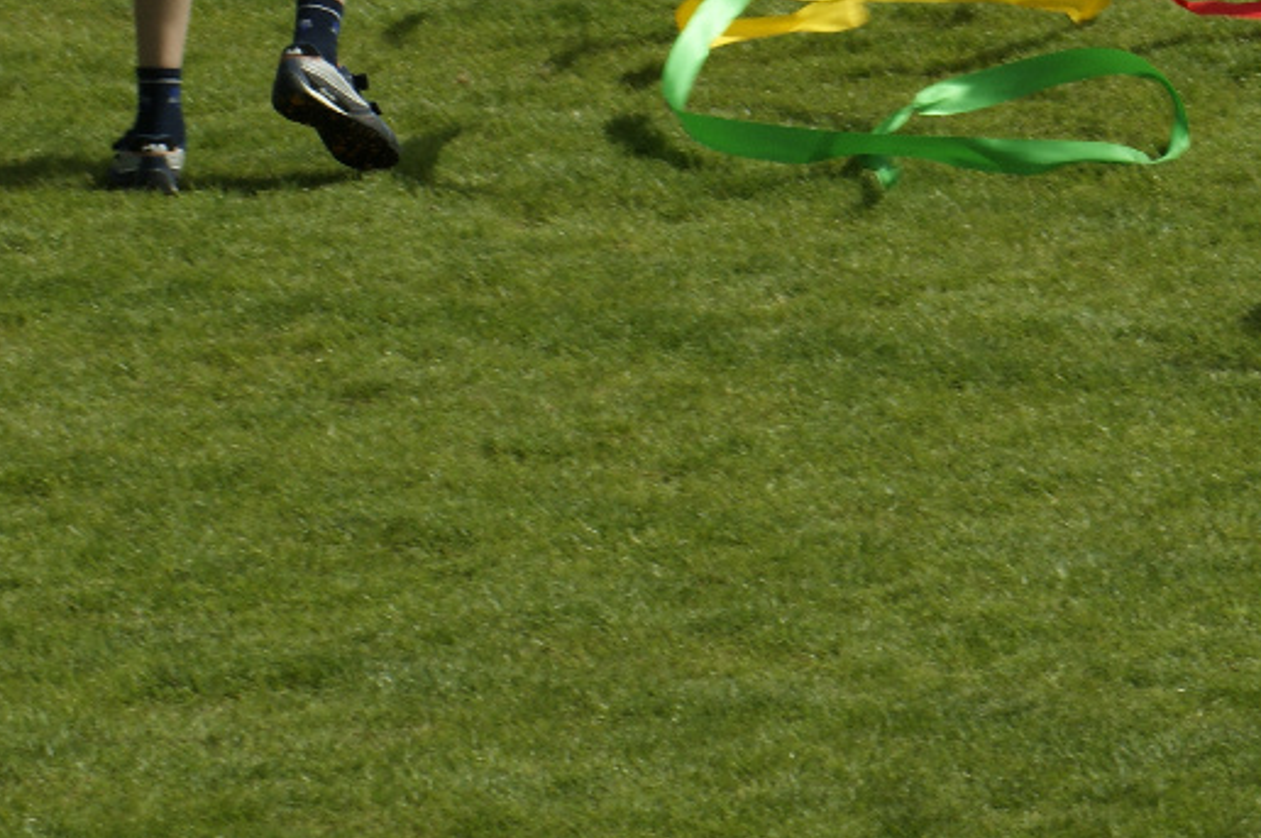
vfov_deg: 2.6
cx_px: 1625
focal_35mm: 523
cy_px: -359
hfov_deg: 3.9
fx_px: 18302
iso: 100
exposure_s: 1/250
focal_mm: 120
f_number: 9
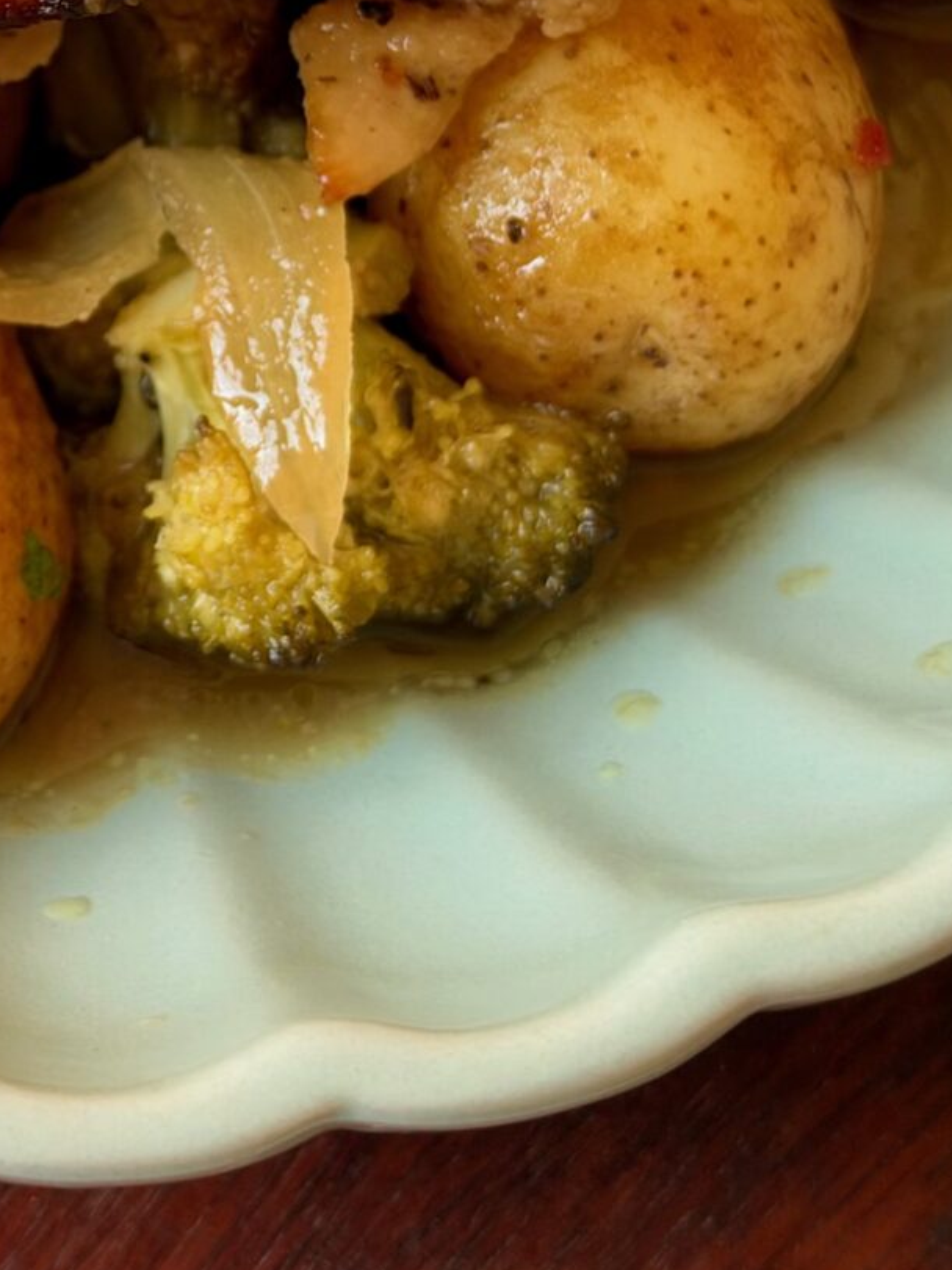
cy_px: 0
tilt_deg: -57.8
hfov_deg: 14.4
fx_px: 3705
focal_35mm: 101
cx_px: -14
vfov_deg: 18.9
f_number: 1.8
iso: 160
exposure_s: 1/121
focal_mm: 6.93
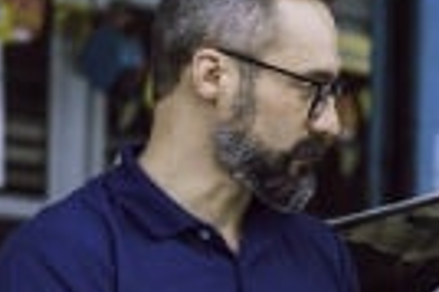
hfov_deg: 15.8
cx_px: 501
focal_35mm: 126
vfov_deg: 10.6
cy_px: 361
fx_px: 1535
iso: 100
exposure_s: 1/500
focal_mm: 40
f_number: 2
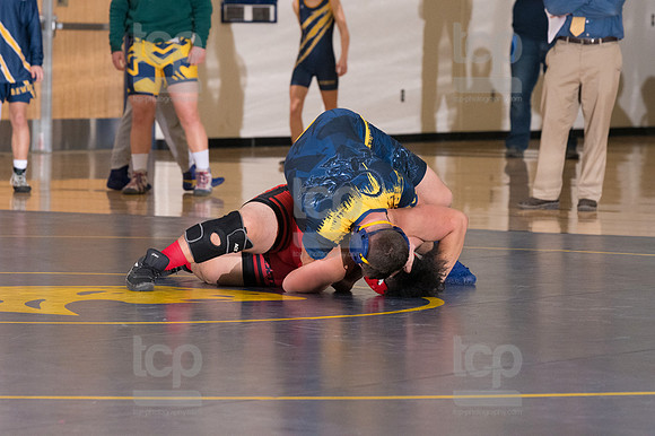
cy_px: 218
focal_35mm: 247
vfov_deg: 5.6
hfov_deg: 8.3
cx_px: 328
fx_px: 4491
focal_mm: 165
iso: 2000
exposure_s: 1/250
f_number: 5.6
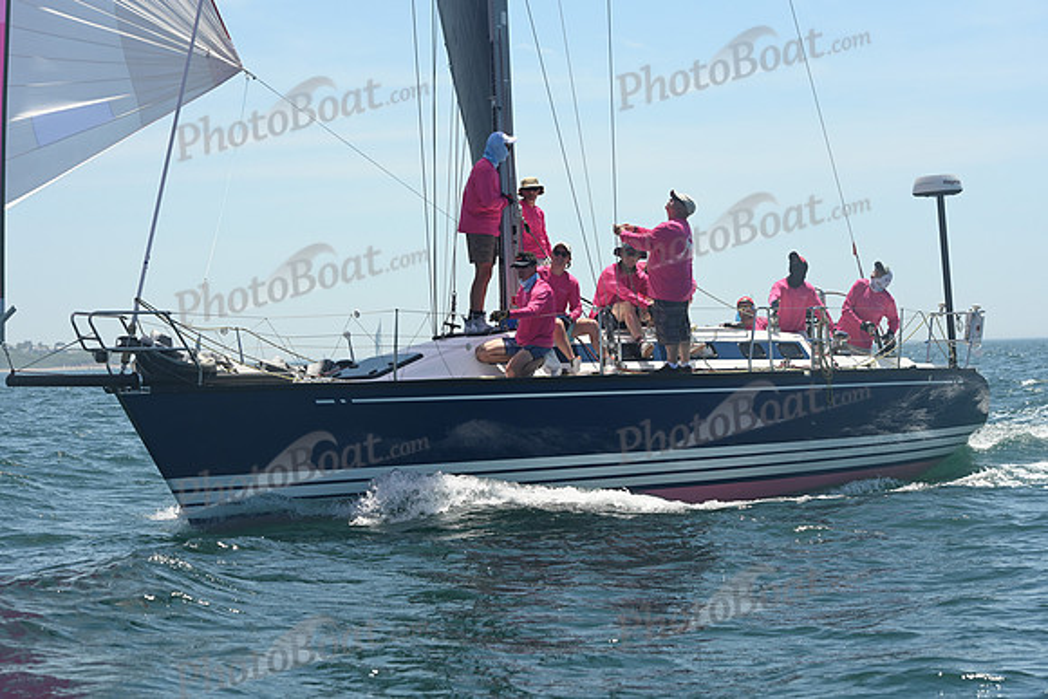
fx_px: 2766
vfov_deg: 14.4
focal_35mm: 95
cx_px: 524
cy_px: 350
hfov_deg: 21.5
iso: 320
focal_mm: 95
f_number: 8
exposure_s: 1/1000
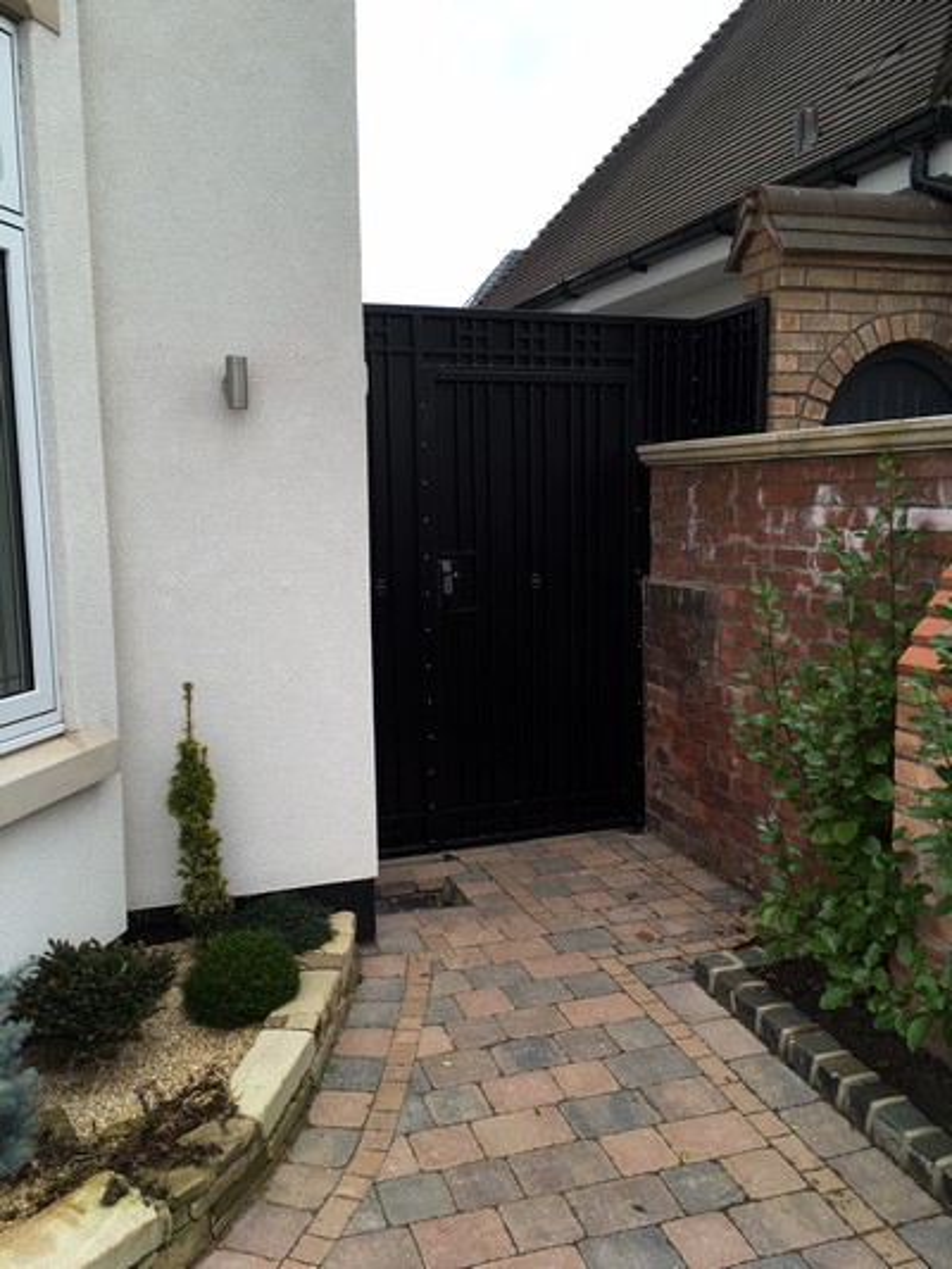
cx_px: 476
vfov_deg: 61.6
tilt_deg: -9.2
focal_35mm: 29
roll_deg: +0.7
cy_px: 634
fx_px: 1063
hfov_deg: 48.2
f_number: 2.2
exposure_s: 1/103
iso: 25
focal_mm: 4.15
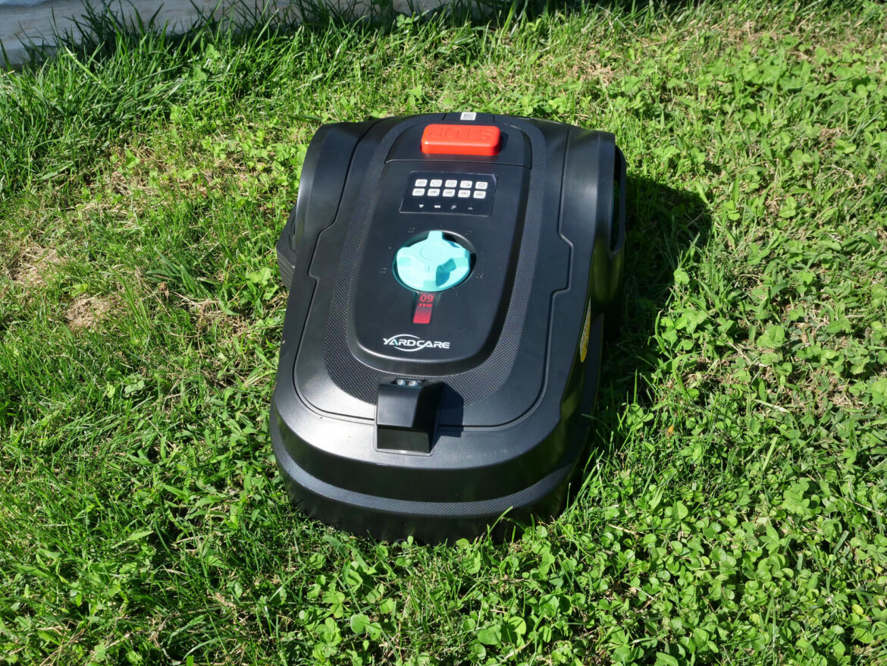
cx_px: 444
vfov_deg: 41.8
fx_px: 871
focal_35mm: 34
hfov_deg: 53.9
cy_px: 333
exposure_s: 1/800
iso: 400
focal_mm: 17
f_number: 7.1
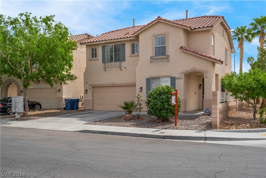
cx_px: 133
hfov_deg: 54.4
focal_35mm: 35
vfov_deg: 37.9
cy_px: 89
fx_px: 259
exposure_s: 1/250
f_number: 9
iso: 100
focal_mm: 35
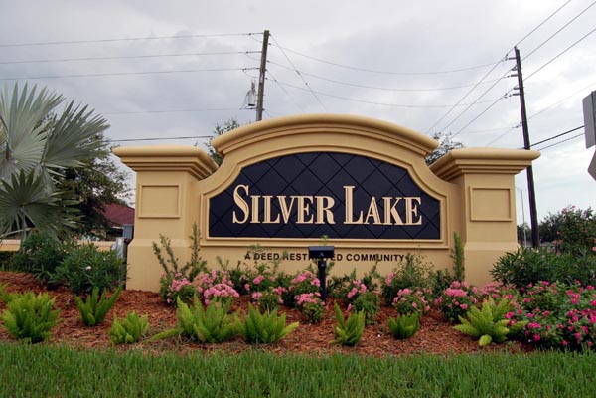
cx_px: 298
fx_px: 447
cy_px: 199
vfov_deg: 47.9
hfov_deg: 67.4
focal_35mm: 27
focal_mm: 18
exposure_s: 1/200
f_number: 7.1
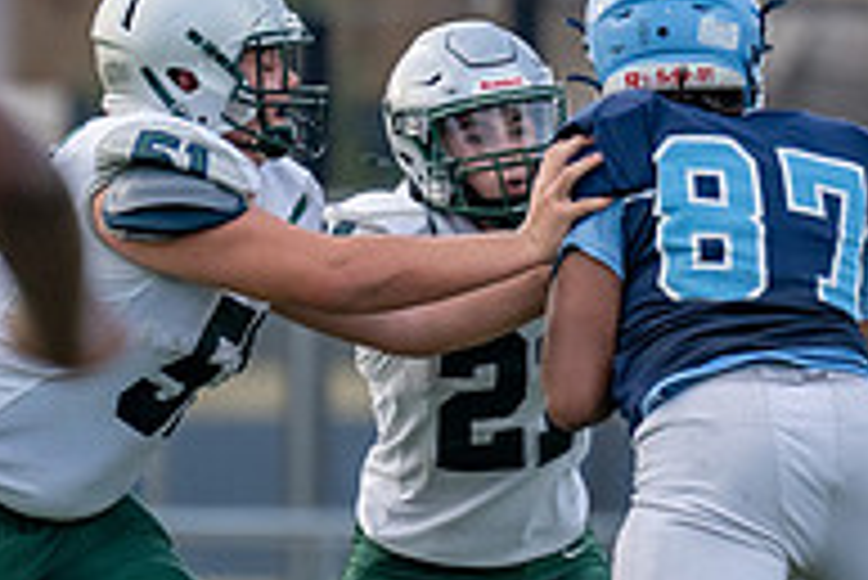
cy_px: 271
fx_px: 26035
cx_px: 1063
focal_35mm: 1079
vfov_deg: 1.3
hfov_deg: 1.9
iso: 250
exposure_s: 1/1250
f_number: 2.8
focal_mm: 200
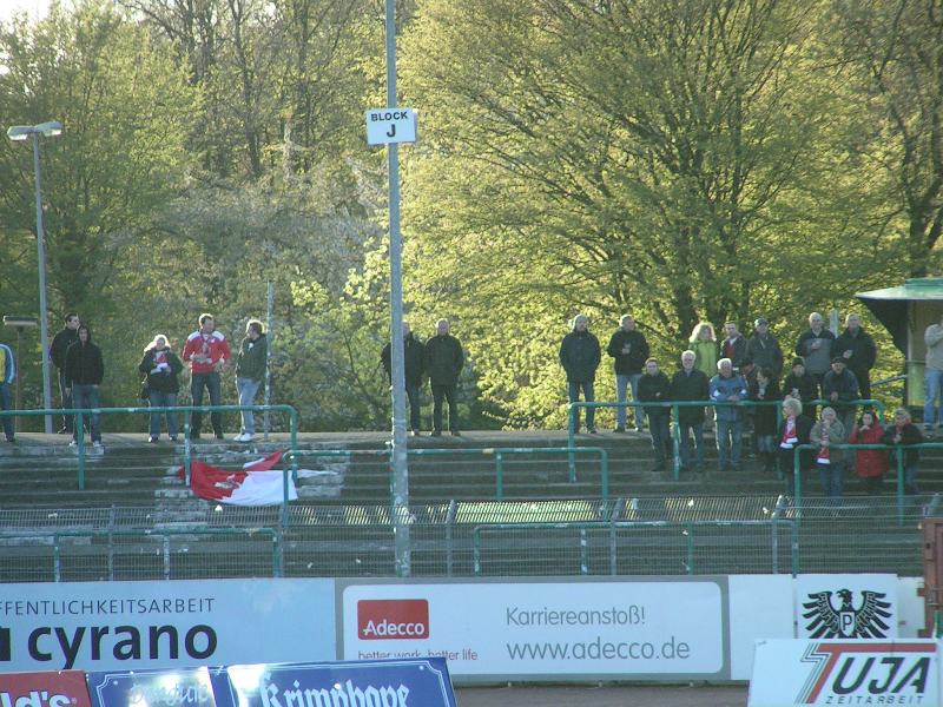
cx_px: 472
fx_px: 10352
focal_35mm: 380
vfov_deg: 3.9
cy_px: 354
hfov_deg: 5.2
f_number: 3.5
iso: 160
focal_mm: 58
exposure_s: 1/400
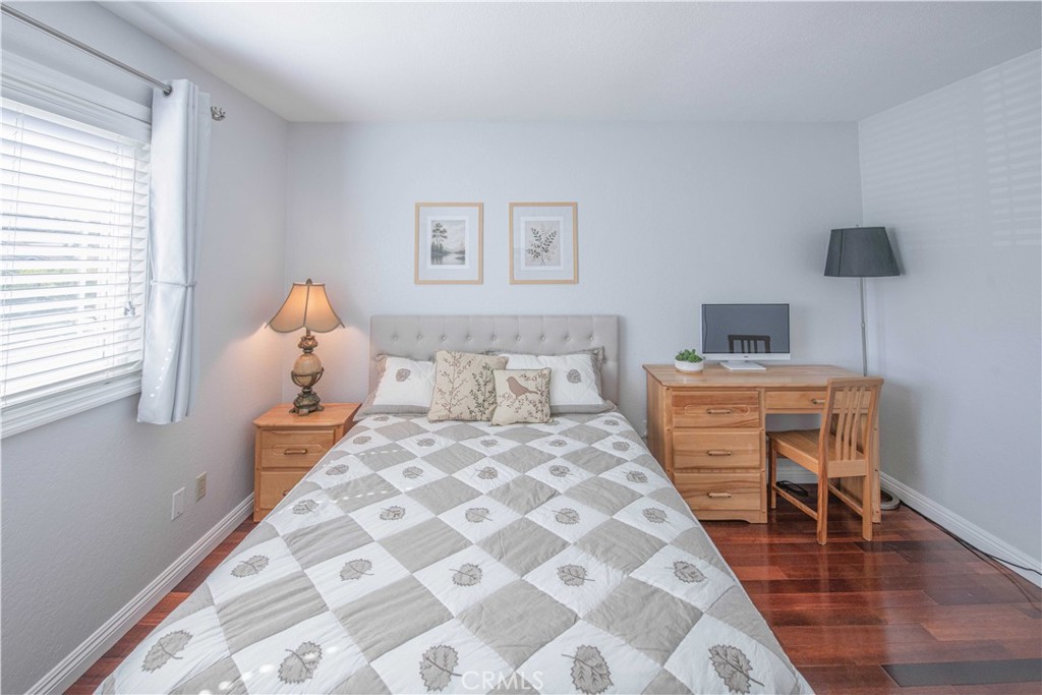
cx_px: 521
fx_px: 405
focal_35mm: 14
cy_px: 348
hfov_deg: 104.2
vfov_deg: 81.2
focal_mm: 14
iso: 160
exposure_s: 1/30
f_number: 8
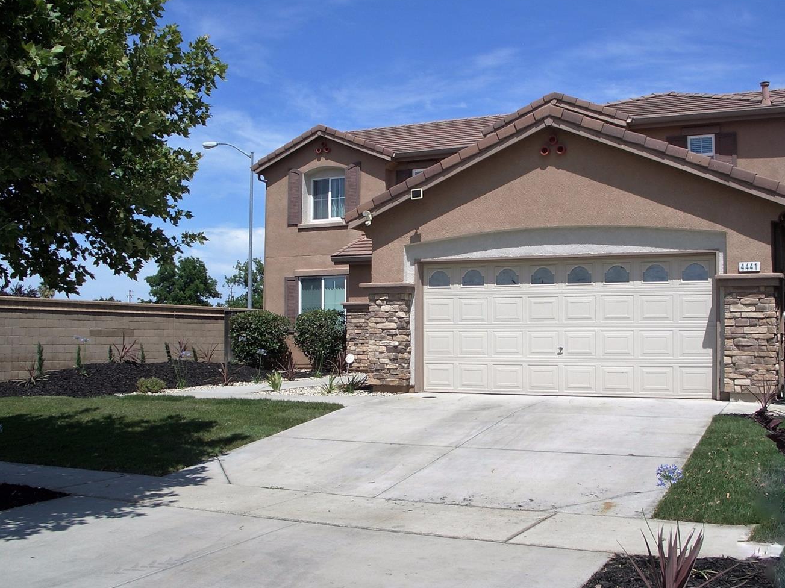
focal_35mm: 38
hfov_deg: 49.0
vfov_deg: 37.7
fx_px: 861
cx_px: 403
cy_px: 301
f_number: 4.5
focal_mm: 7.1
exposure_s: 1/640
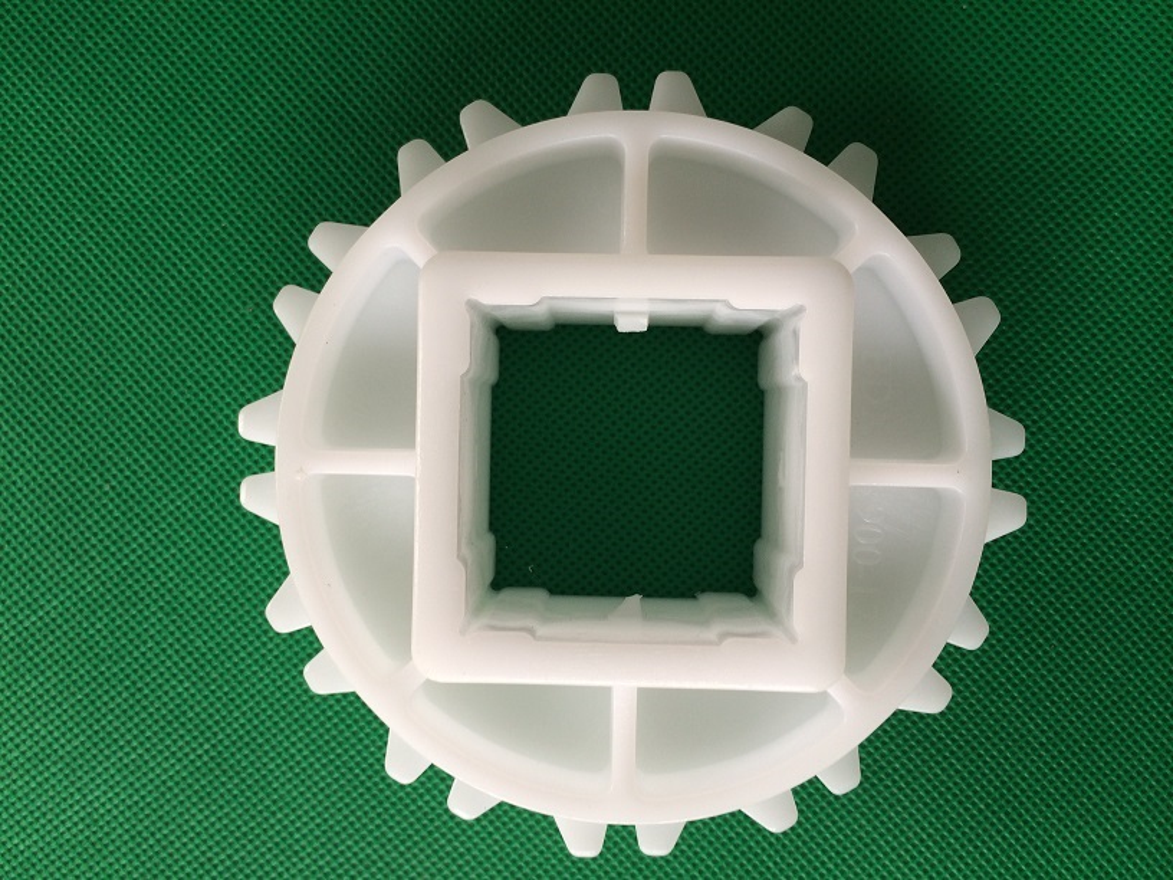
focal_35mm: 30
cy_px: 440
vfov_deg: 46.8
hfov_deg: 60.0
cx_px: 586
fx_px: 1017
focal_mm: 4.12
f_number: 2.2
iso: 40
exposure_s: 1/50
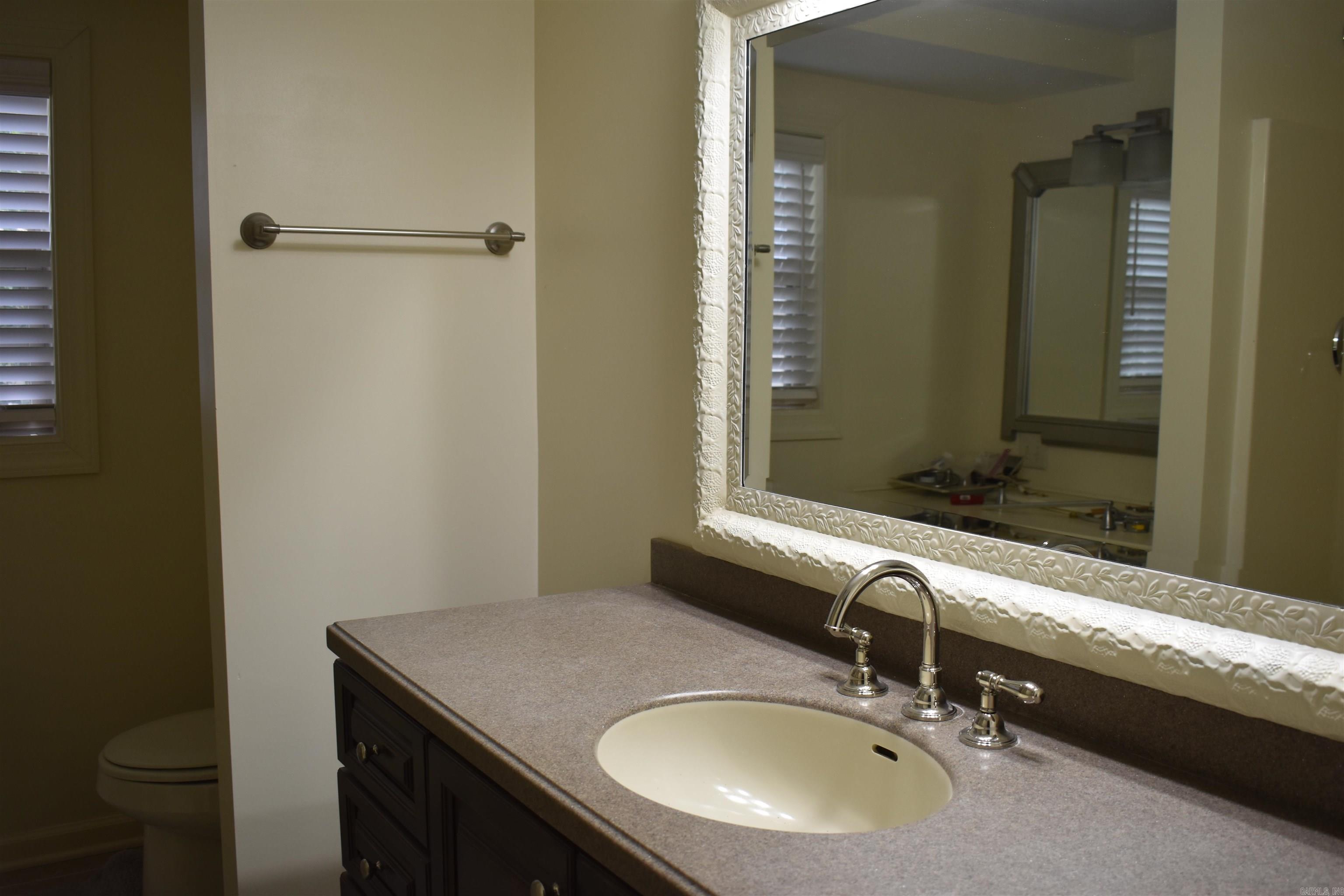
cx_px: 672
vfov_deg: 40.0
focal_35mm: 33
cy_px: 448
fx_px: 1232
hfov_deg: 57.2
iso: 400
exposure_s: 1/100
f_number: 5
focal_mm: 22
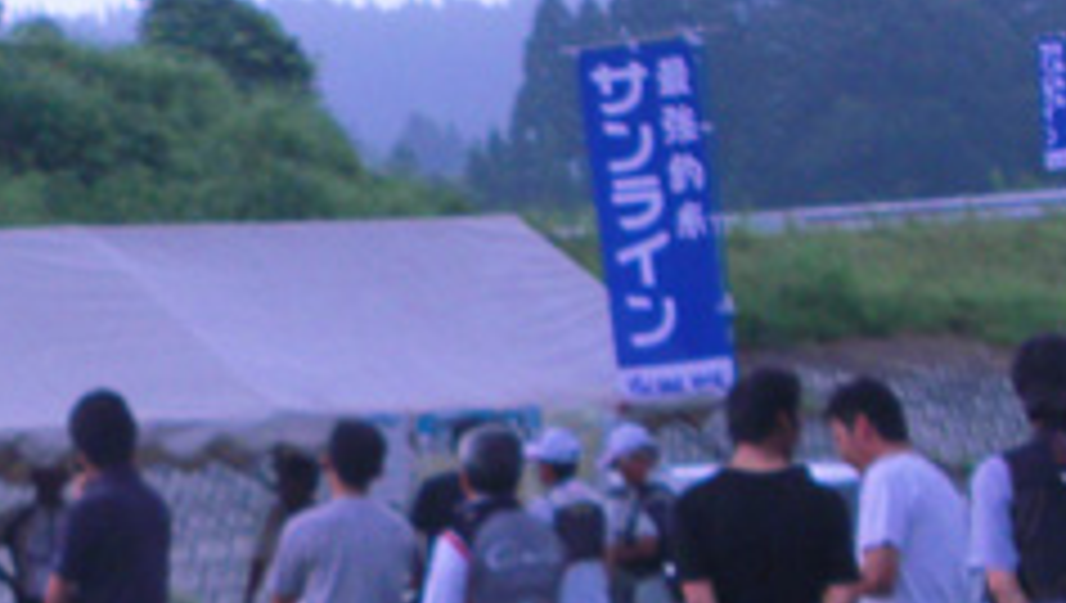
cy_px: 398
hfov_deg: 14.1
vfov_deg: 8.2
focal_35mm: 148
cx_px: -171
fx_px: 4189
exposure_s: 1/60
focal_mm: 7.6
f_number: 3.1
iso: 100
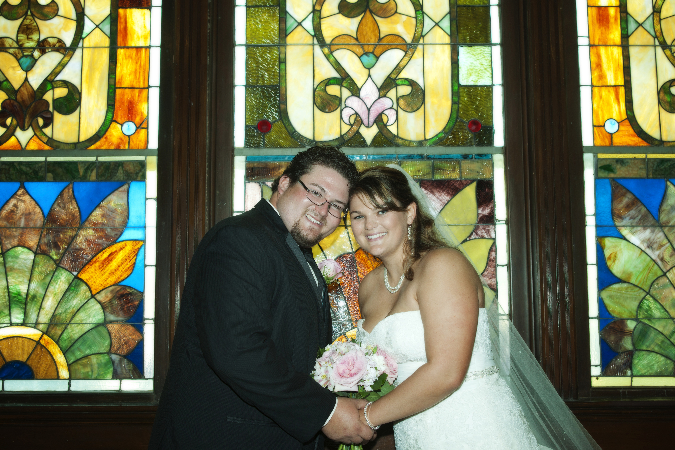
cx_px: 338
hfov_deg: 54.4
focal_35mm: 35
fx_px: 656
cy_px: 225
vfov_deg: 37.9
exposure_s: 1/60
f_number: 3.2
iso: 125
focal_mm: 35
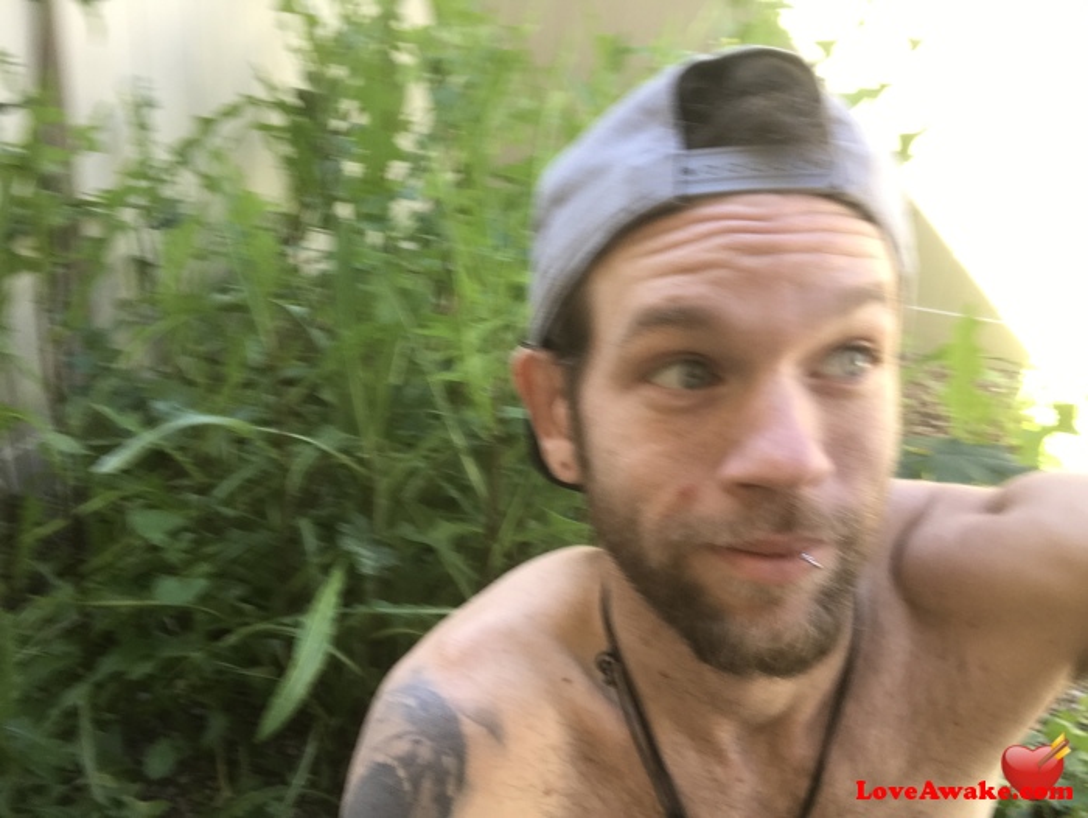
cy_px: 409
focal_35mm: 32
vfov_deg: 44.2
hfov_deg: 56.8
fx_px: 1006
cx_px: 544
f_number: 2.2
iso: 32
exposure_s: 1/60
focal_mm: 2.87
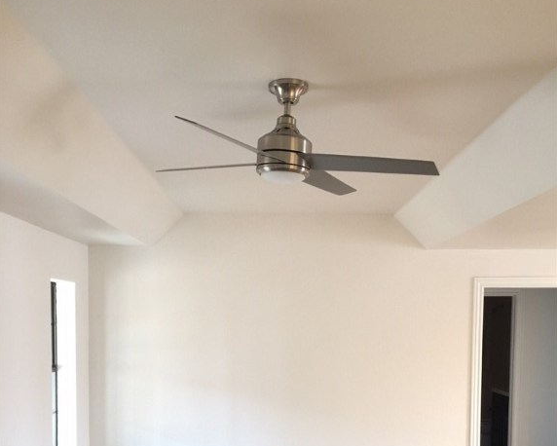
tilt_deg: -2.4
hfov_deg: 47.9
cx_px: 278
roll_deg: +0.3
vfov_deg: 37.7
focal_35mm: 38
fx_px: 627
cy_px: 359
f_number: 2.2
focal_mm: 4.15
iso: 64
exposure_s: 1/4
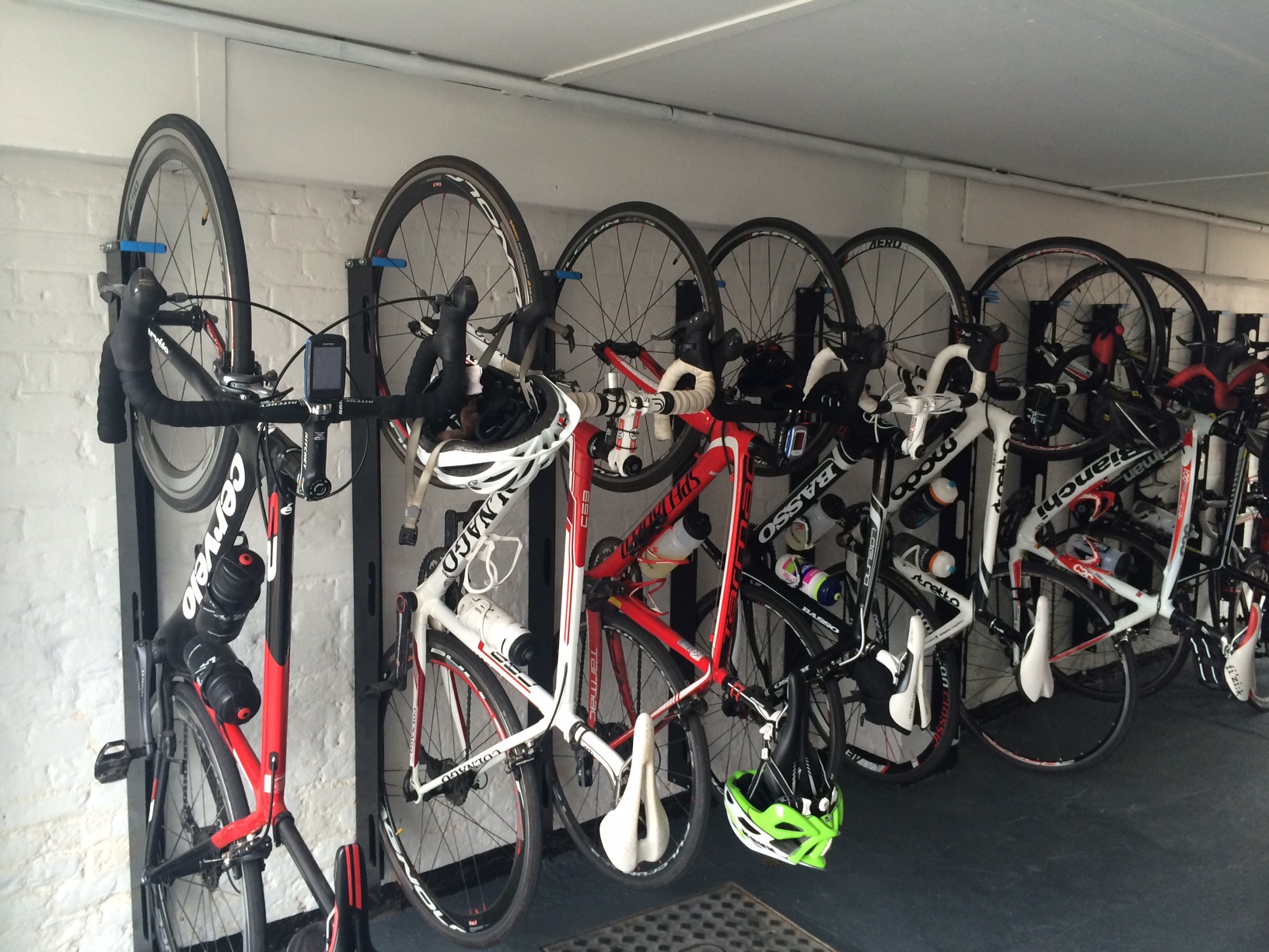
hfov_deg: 61.7
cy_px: 476
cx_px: 634
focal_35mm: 29
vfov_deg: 48.2
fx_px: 1063
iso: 40
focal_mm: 4.15
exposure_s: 1/30
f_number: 2.2
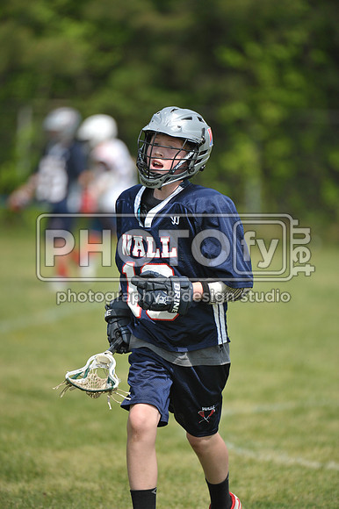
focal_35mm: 360
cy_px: 254
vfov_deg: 5.7
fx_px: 5091
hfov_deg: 3.8
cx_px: 170
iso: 640
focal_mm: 360
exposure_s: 1/3200
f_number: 4
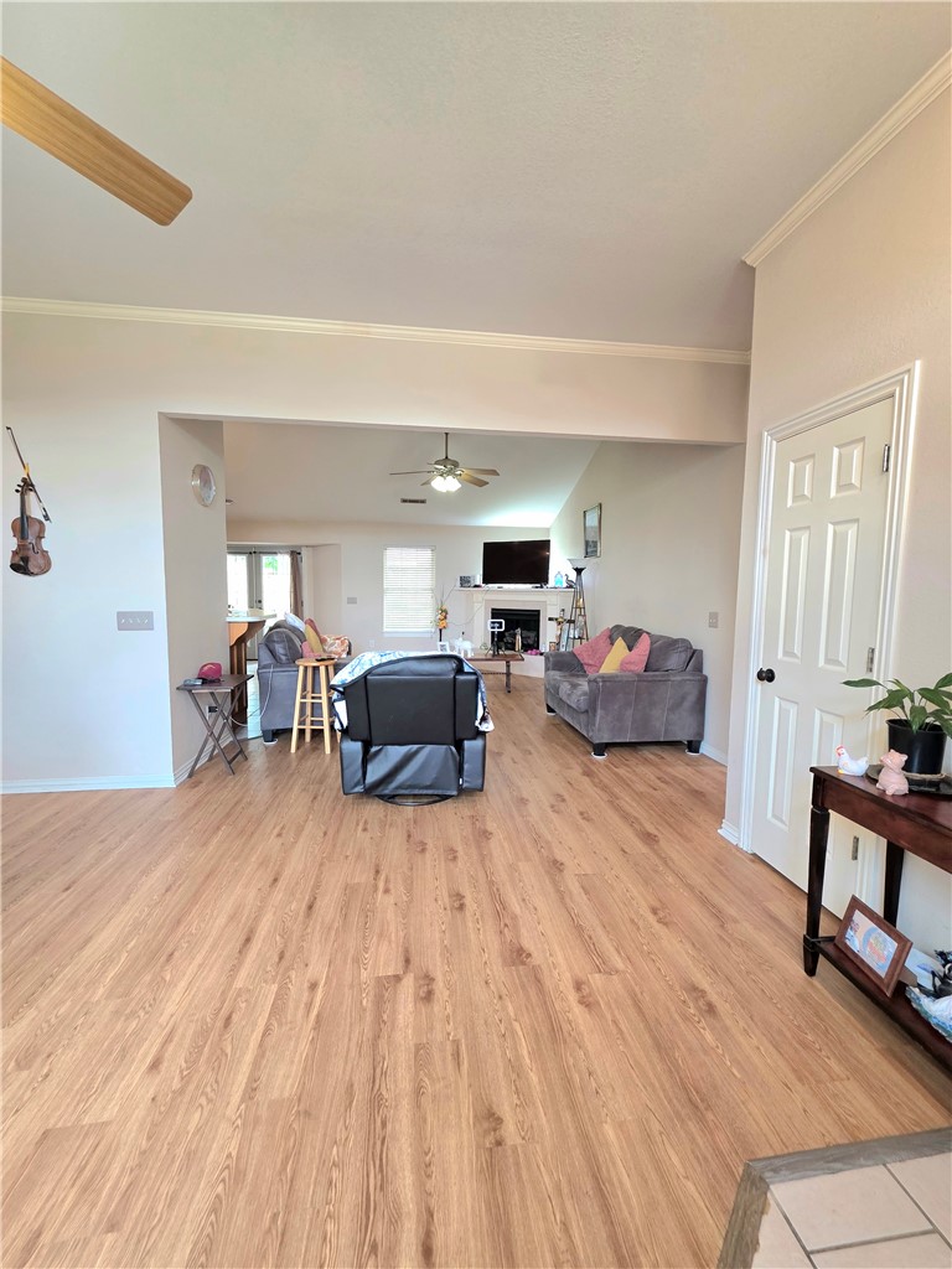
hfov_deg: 89.9
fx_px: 477
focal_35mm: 13
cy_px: 634
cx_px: 476
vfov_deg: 106.2
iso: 200
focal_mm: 2.2
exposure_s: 1/60.2
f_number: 1.9
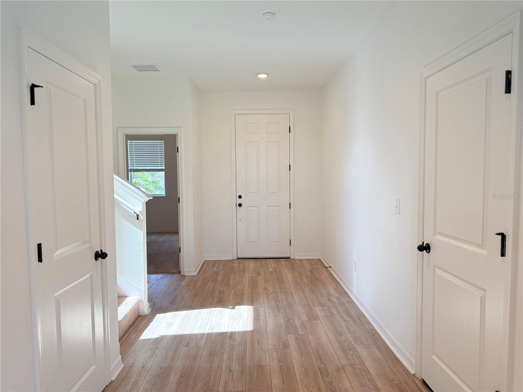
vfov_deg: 56.8
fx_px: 363
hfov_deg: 71.6
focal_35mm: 24
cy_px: 196
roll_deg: +0.3
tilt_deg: -2.2
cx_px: 262
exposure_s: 1/336
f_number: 1.78
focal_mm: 6.76
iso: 100
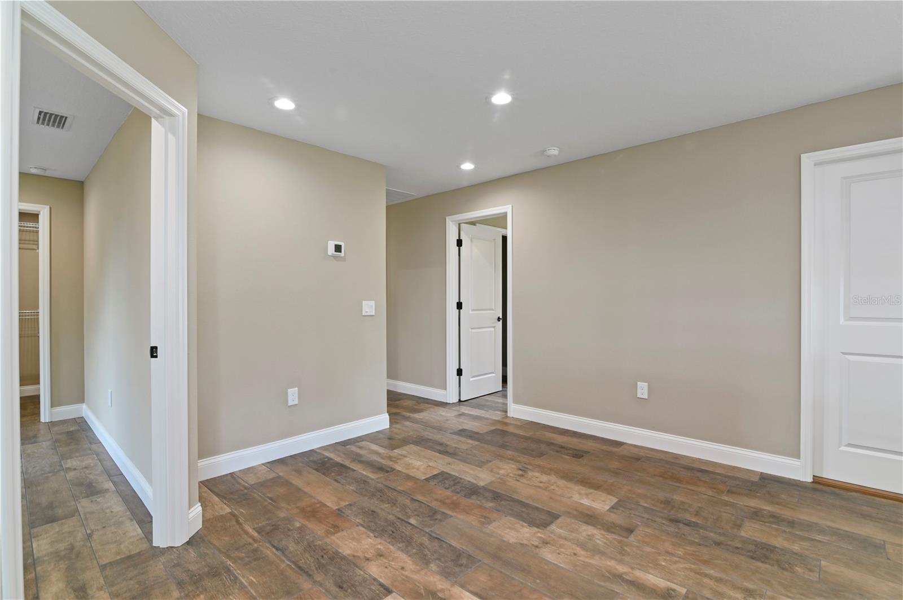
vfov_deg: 73.6
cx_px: 452
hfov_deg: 96.8
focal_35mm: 16
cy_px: 300
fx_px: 401
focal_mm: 16
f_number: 8
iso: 100
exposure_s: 1/3
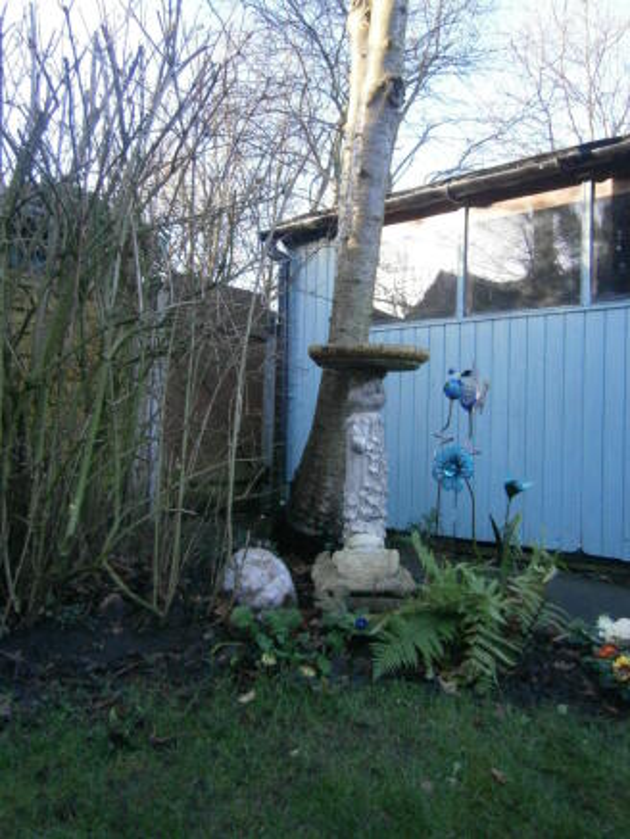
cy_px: 420
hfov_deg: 53.1
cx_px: 315
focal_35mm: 26
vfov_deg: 67.3
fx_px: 631
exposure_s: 1/250
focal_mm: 4.7
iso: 400
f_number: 2.8
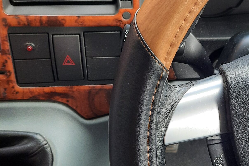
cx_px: 194
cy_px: 48
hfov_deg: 35.2
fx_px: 380
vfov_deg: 24.4
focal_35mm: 55
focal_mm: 4.6
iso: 50
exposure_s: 1/50
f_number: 2
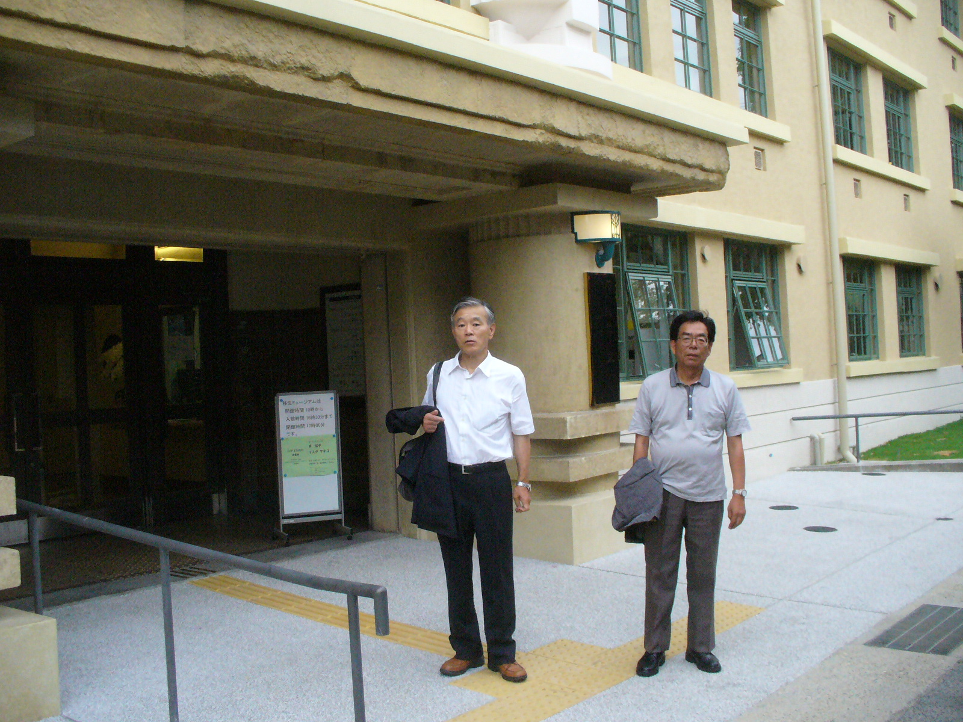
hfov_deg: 50.1
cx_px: 482
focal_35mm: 37
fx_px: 1029
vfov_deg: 38.7
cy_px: 361
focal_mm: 6.1
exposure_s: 1/640
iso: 400
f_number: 2.8
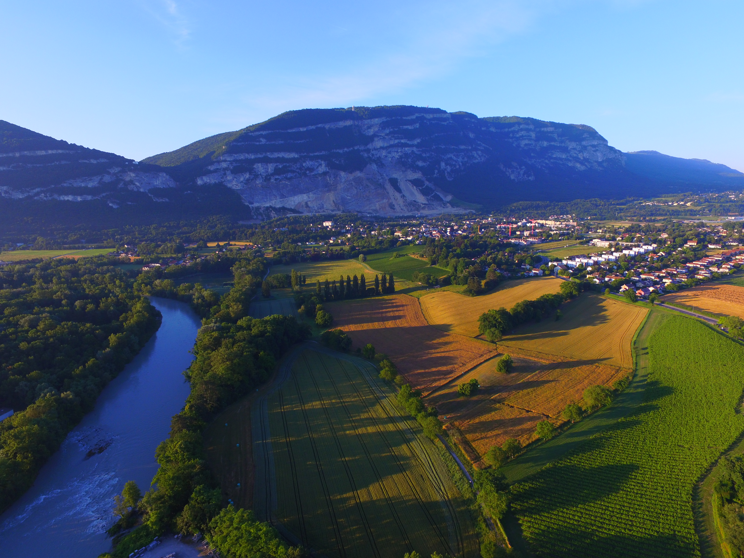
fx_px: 430
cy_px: 279
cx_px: 372
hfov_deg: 81.7
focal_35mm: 20
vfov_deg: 66.0
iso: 100
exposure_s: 1/321
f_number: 2.8
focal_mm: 3.61
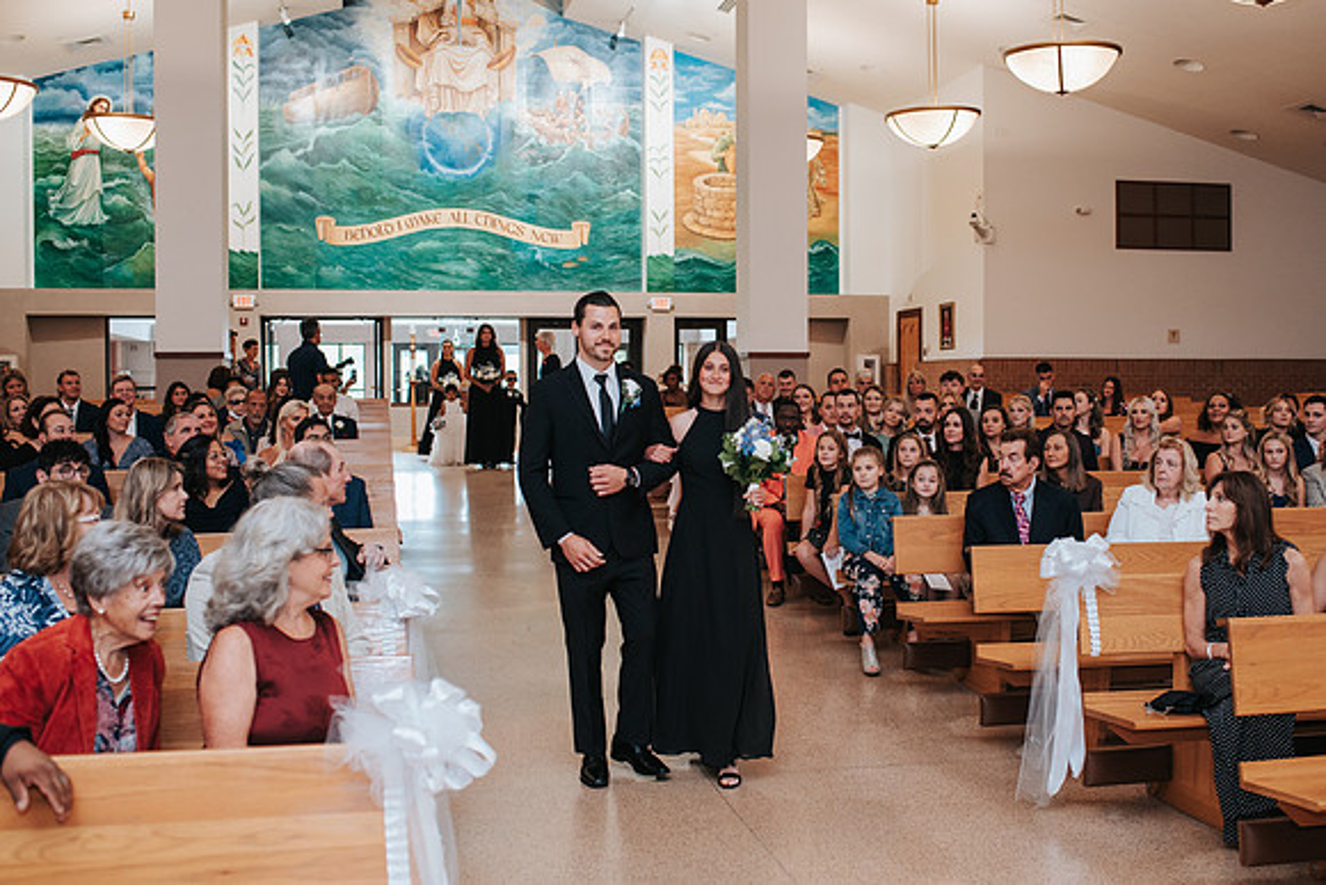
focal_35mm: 41
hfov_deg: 47.1
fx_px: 1519
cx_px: 719
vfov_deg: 32.5
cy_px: 447
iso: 900
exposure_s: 1/125
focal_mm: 35
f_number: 2.8
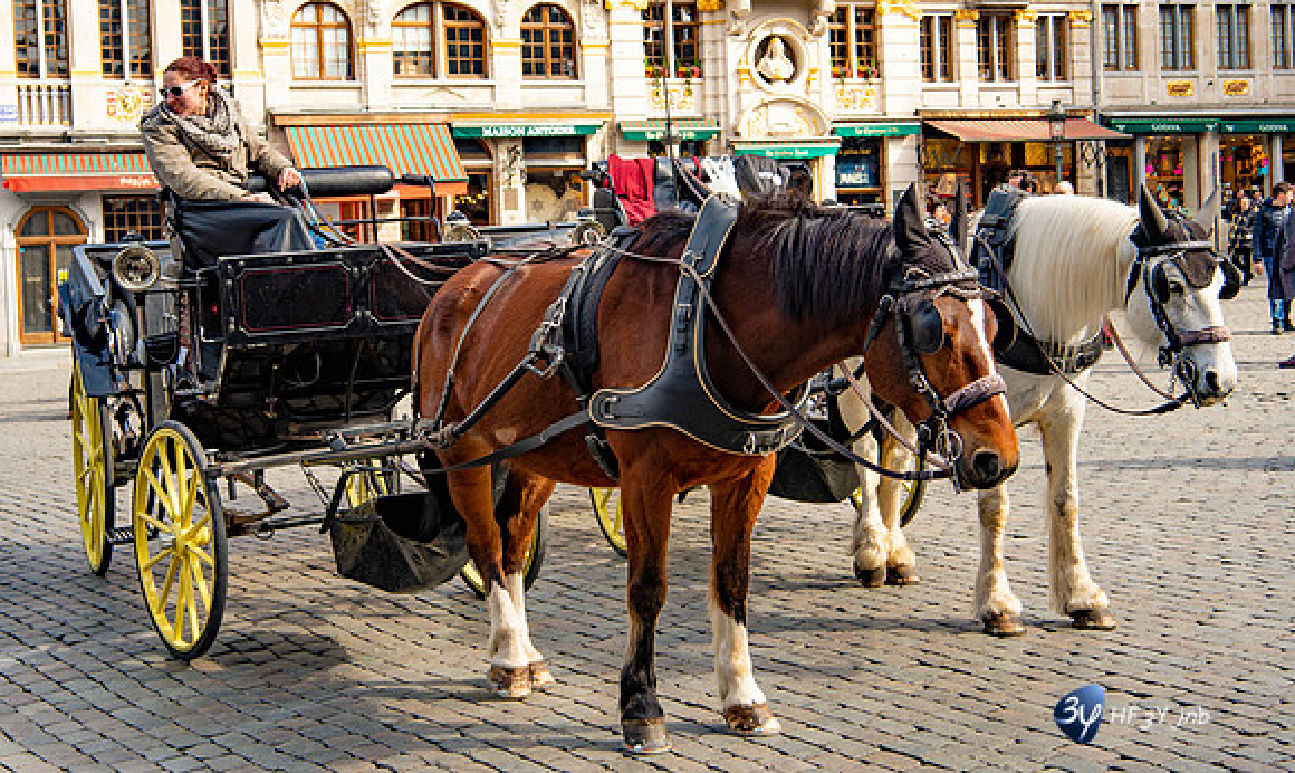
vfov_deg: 21.8
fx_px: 2003
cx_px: 658
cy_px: 273
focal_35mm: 57
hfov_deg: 35.8
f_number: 8
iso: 200
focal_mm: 48
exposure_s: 1/250
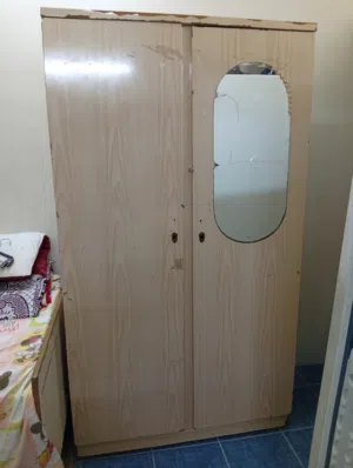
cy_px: 234
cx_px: 176
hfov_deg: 53.2
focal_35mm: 26
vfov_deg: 67.2
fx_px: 352
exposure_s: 1/33.3
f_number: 1.8
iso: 648
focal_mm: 3.96
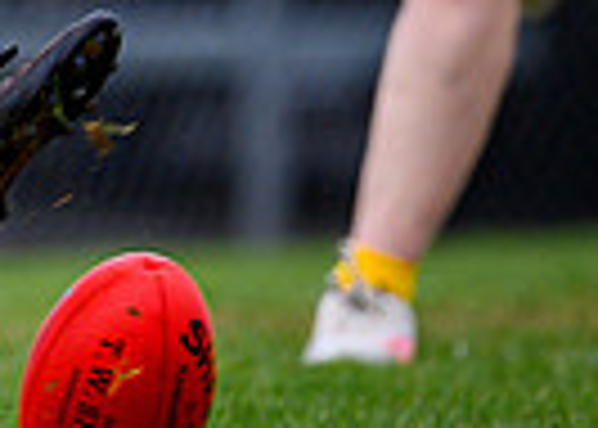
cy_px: -296
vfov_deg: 0.6
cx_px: -377
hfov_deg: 0.8
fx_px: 44141
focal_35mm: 2599
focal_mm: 500
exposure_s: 1/1600
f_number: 4
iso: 250
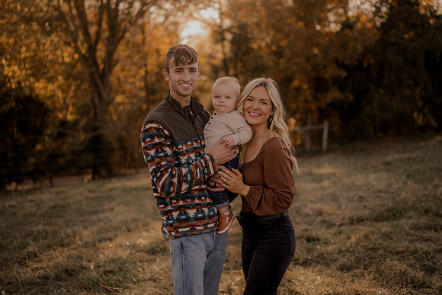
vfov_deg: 27.0
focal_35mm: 50
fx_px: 614
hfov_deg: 39.6
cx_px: 221
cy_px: 148
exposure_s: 1/1600
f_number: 1.8
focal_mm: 50
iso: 250
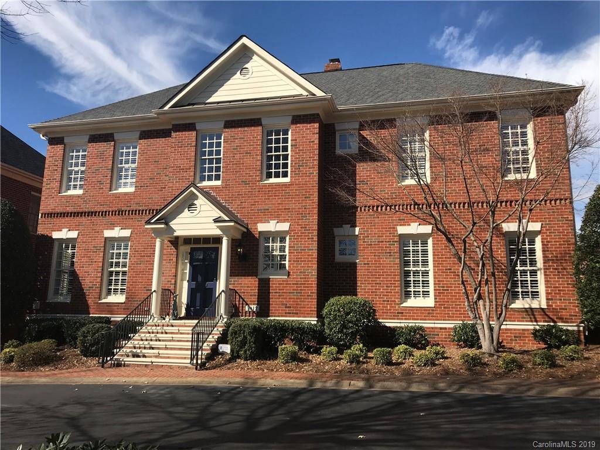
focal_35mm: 28
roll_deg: -0.5
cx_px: 300
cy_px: 225
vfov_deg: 49.7
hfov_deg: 63.4
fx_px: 485
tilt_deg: +9.1
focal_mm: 3.99
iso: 20
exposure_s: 1/2398
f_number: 1.8
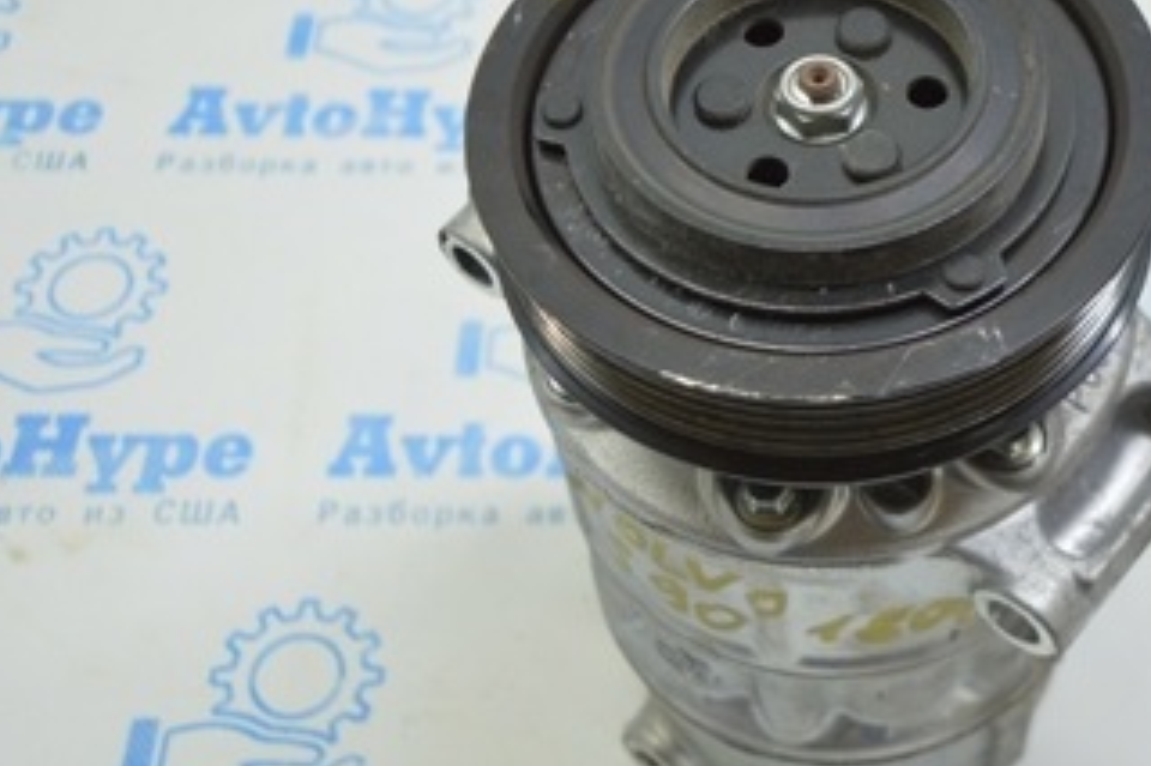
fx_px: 1726
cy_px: 300
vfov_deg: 25.0
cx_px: 860
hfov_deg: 36.1
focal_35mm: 54
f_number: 3.5
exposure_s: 1/40
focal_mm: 18
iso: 400
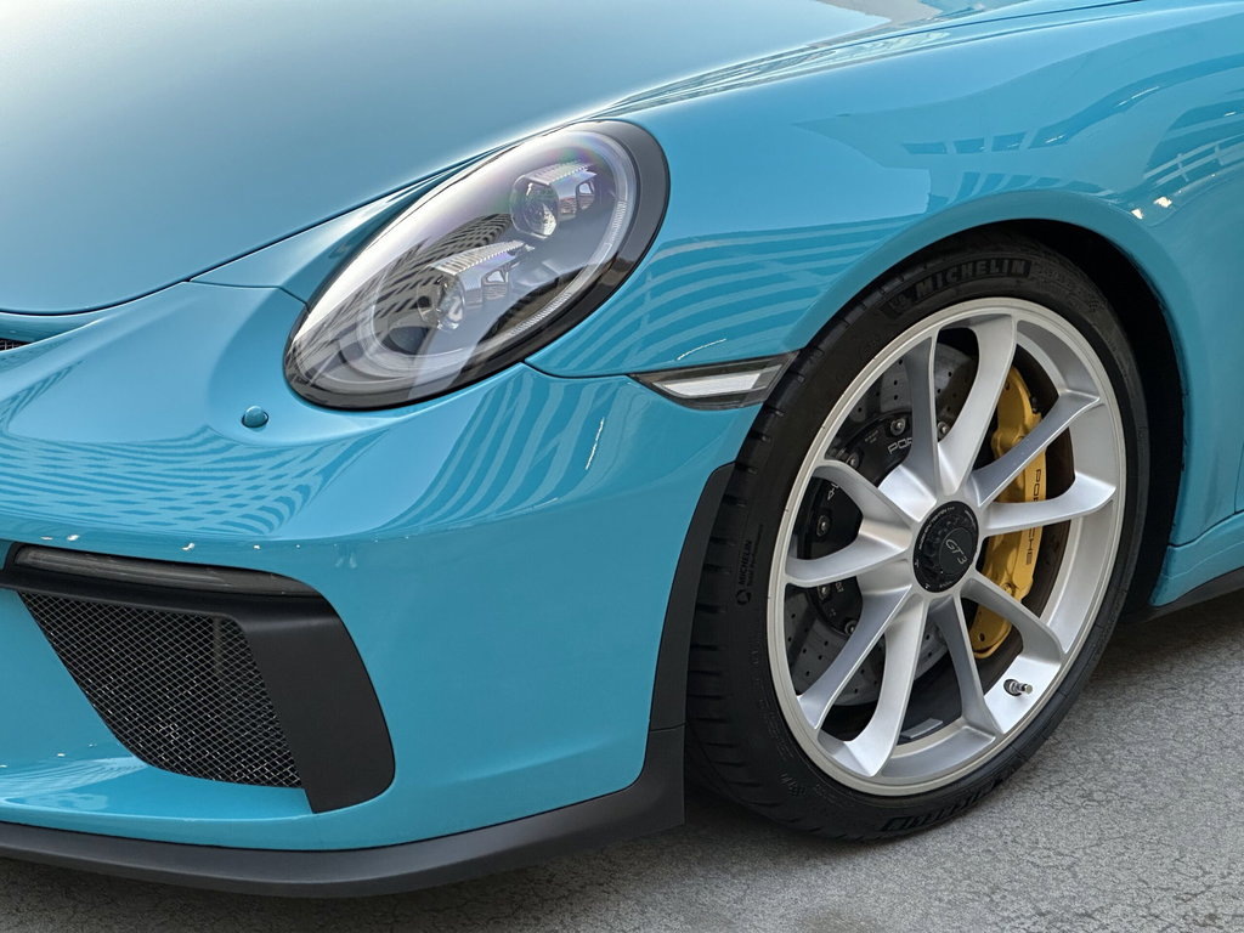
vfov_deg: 19.1
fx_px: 2767
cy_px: 466
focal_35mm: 77
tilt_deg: -19.2
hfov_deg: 25.3
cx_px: 622
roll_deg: -1.4
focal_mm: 9
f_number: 2.8
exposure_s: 1/60
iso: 250
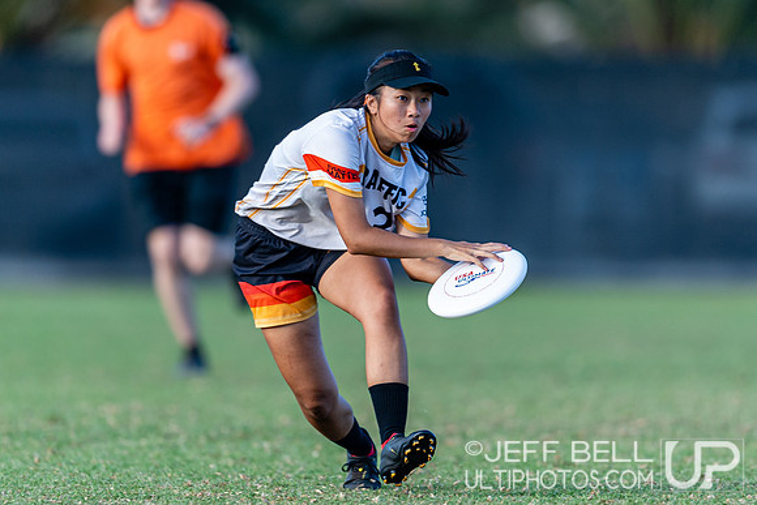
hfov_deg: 2.9
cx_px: 378
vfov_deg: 1.9
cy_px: 222
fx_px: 15056
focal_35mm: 716
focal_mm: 400
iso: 250
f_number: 2.8
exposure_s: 1/1000
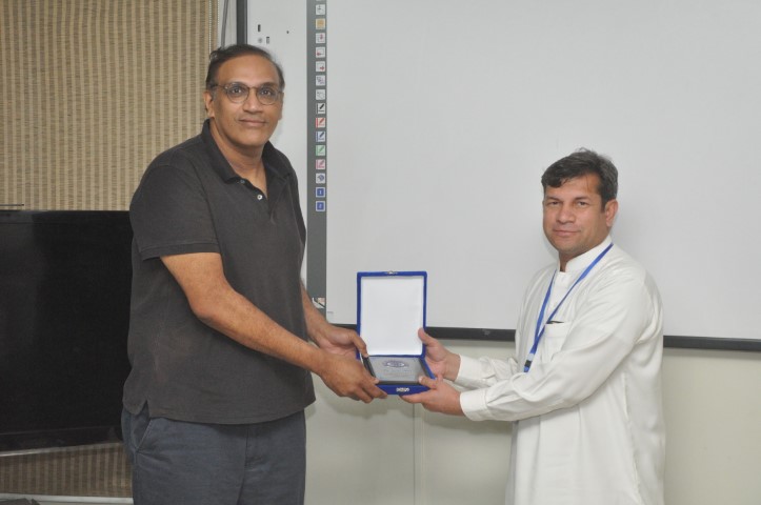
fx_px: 1520
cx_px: 380
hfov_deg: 28.1
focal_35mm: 72
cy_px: 252
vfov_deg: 18.9
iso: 2000
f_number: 7.1
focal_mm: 48
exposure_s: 1/60
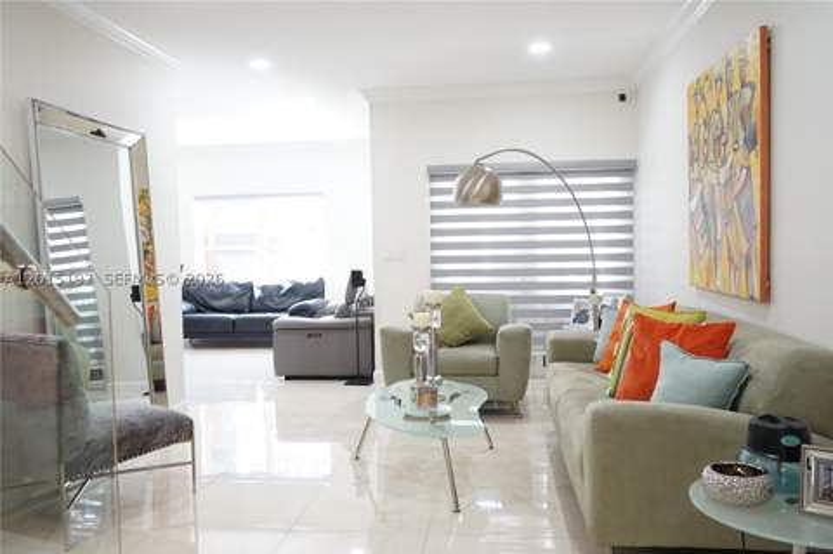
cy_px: 277
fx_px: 693
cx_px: 416
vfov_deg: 43.5
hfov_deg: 62.0
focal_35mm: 30
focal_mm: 20
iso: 1250
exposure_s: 1/60
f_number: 4
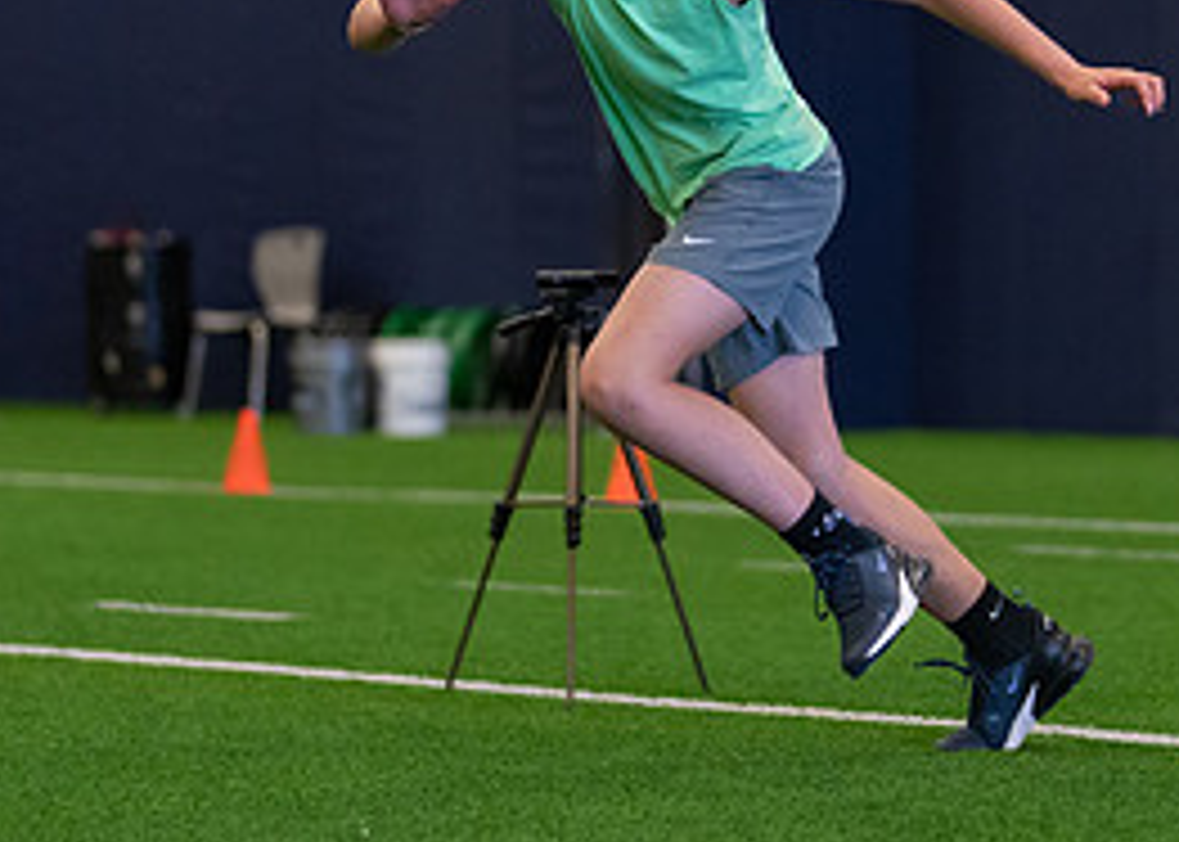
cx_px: 815
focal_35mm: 161
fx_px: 5390
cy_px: 225
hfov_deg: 12.5
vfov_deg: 8.9
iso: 1250
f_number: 1.2
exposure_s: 1/1000
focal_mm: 50
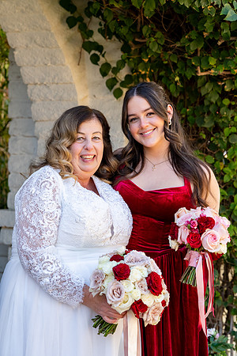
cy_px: 178
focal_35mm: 117
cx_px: 118
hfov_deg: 11.7
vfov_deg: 17.5
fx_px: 1155
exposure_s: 1/250
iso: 400
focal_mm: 117
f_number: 5.6
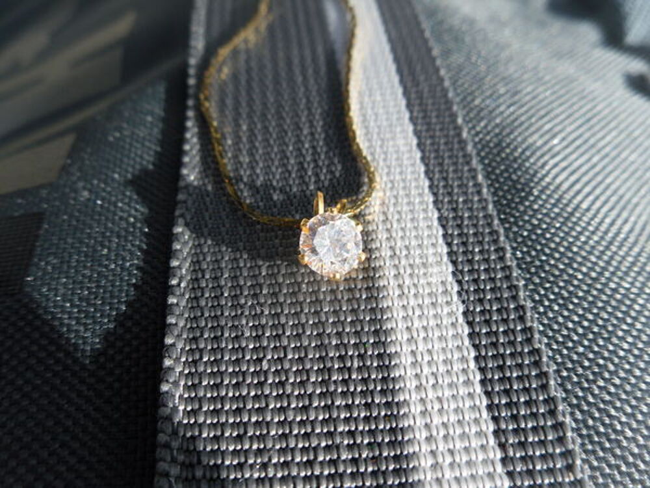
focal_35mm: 35
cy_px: 244
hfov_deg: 52.6
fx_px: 657
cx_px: 325
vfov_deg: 40.7
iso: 80
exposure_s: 1/304
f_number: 3.5
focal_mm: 6.3
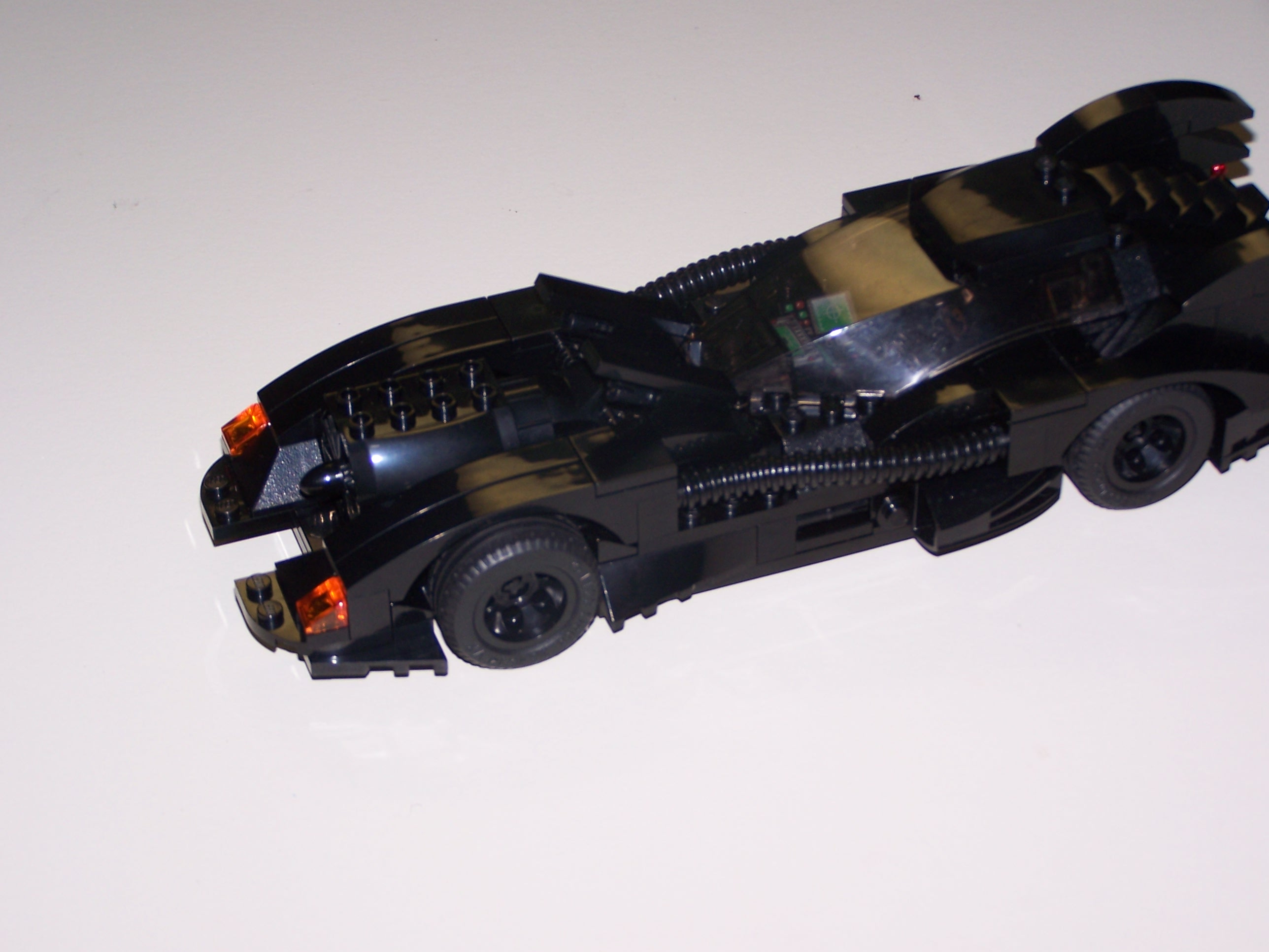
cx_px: 634
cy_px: 476
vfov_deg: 18.0
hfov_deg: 23.8
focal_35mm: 82
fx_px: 3006
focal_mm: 13.7
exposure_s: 1/90
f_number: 3.2
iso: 80
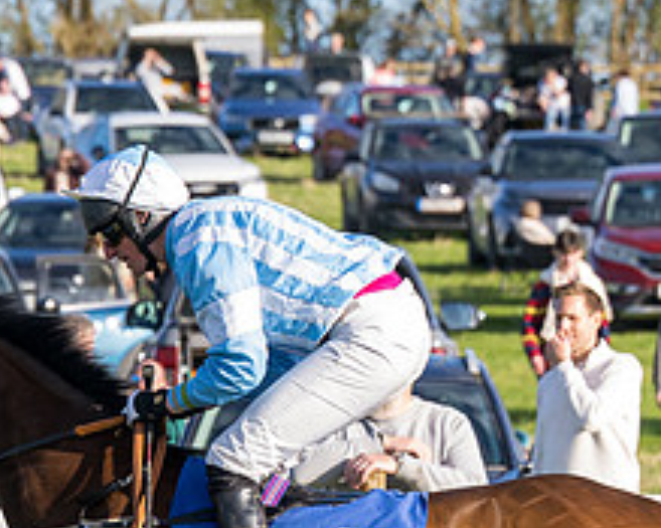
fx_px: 10188
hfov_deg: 3.7
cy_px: 573
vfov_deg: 3.0
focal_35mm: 521
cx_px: 161
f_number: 4
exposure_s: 1/1600
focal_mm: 105
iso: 400
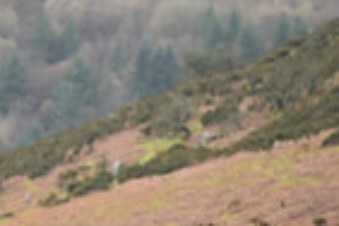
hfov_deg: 2.5
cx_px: -317
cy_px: 135
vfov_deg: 1.7
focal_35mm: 823
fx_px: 7749
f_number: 5.6
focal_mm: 200
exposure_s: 1/800
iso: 500
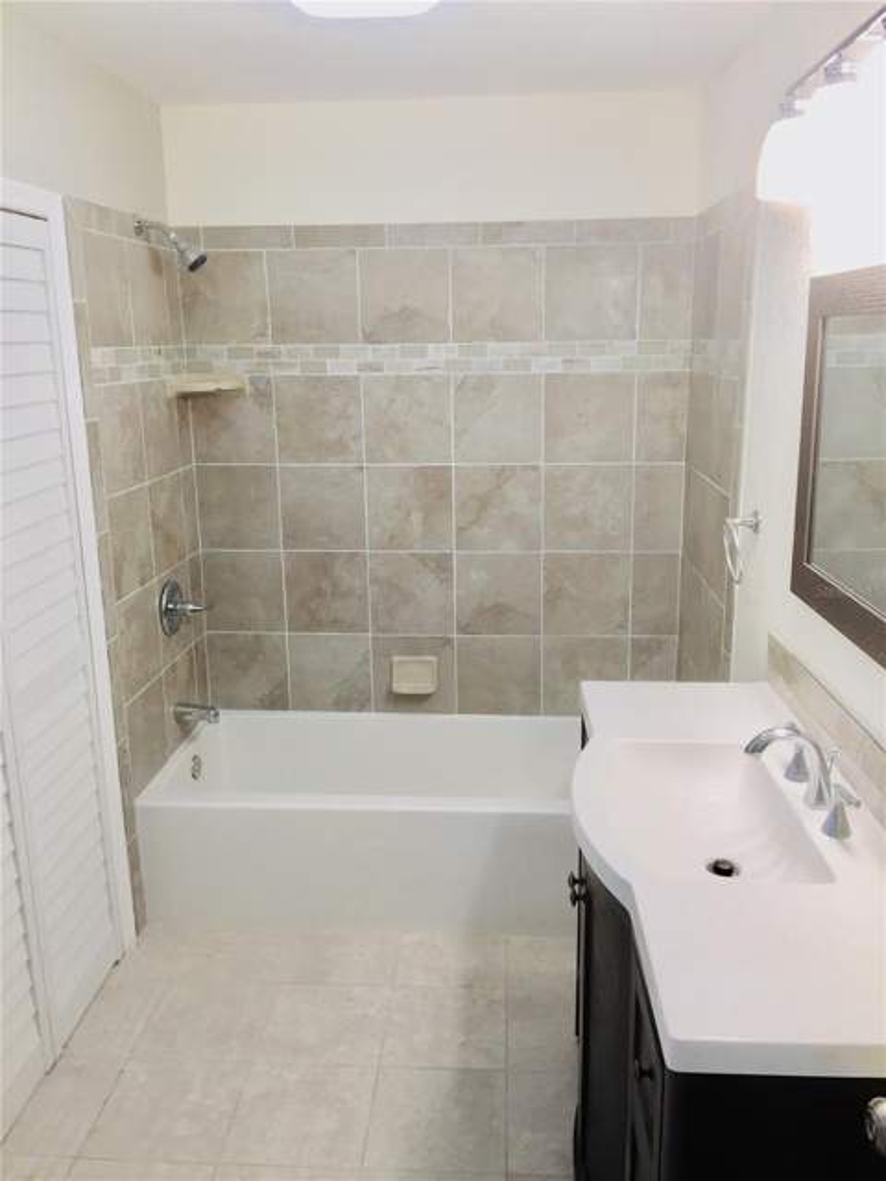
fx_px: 990
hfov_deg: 48.2
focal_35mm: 29
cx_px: 443
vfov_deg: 61.7
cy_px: 590
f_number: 2.2
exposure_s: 1/120
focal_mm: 4.15
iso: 50
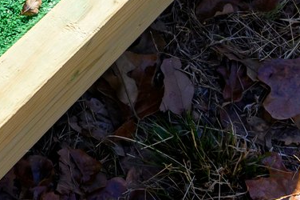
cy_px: -100
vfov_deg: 12.9
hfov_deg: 18.9
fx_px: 839
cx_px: -86
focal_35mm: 101
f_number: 8
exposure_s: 1/800
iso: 320
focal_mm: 18.5
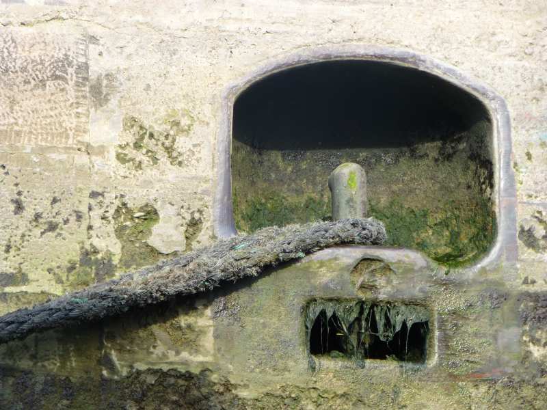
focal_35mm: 176
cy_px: 205
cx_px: 274
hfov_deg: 11.2
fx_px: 2781
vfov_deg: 8.4
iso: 125
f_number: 5.4
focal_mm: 31.3
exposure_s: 1/80
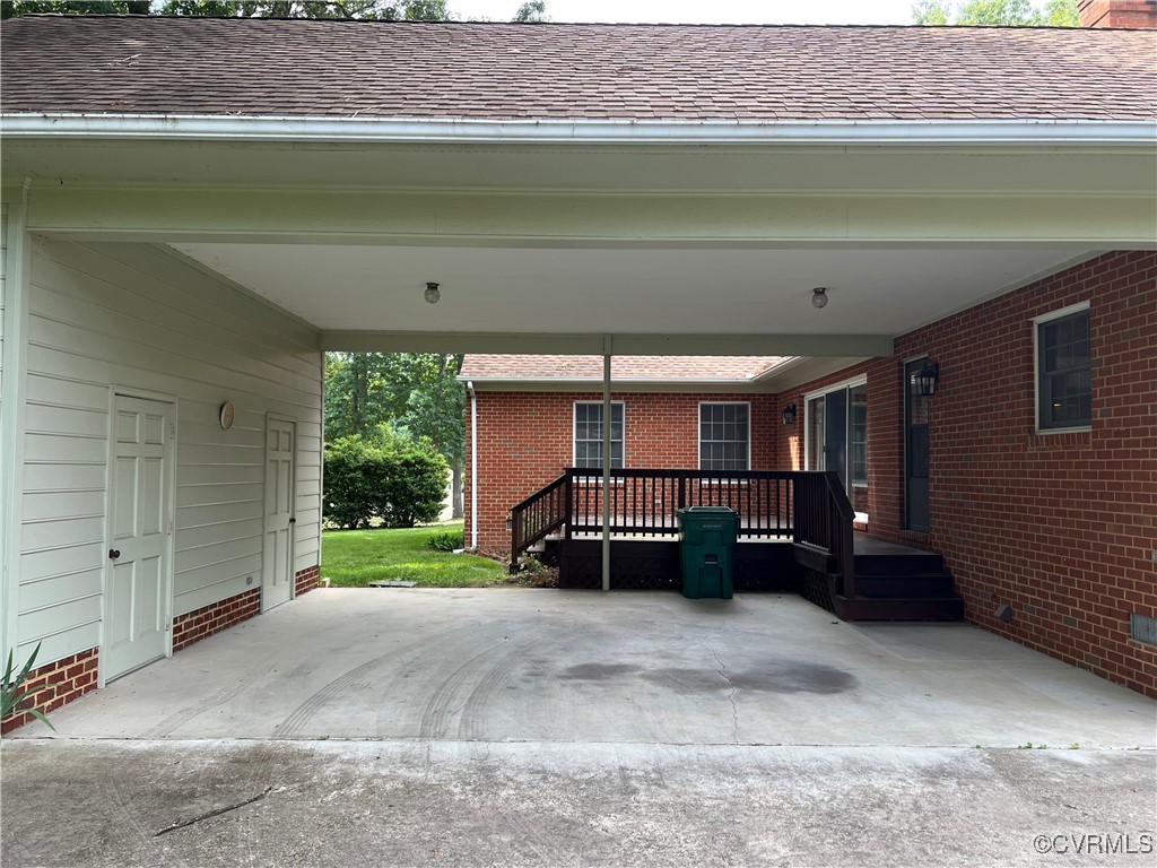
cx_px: 578
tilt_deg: +1.8
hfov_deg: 67.3
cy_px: 434
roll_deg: +0.1
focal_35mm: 26
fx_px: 869
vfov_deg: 53.1
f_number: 1.5
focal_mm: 5.7
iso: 50
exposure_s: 1/476
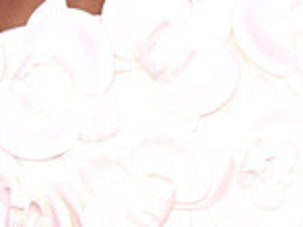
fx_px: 3044
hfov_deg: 5.7
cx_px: 186
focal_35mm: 348
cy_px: -182
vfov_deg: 4.2
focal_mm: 133
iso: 1250
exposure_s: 1/250
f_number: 5.6
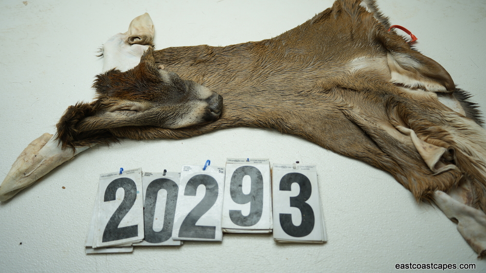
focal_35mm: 30
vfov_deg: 38.8
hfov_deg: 64.3
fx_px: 387
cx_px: 239
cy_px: 115
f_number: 4
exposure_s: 1/200
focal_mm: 28
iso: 100
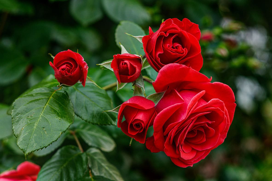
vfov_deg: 16.6
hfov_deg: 24.6
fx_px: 623
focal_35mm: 82
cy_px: 90
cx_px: 136
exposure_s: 1/200
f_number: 4
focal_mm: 55
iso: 200
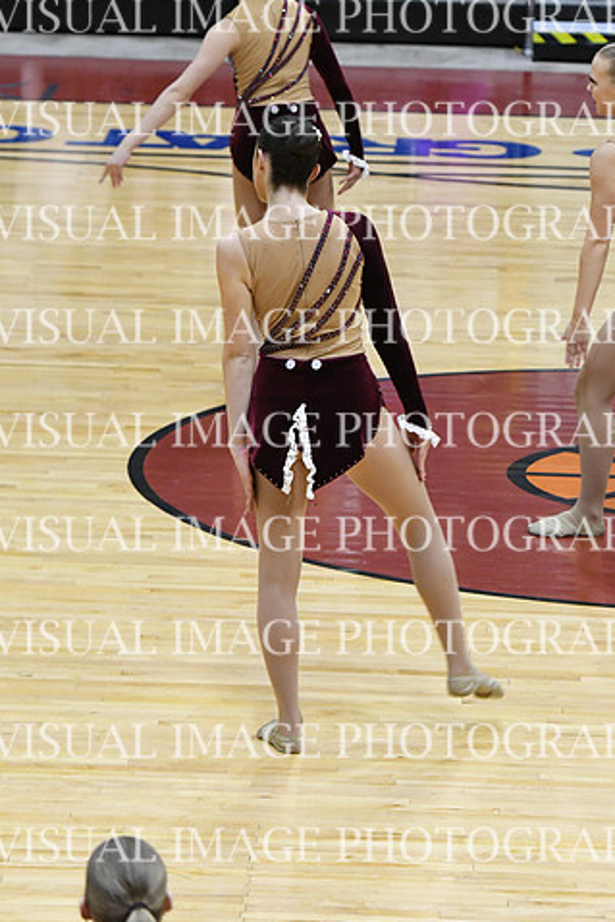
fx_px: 5684
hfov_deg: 6.2
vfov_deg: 9.3
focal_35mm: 222
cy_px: 378
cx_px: 323
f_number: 3.5
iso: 4000
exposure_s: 1/400
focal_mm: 122
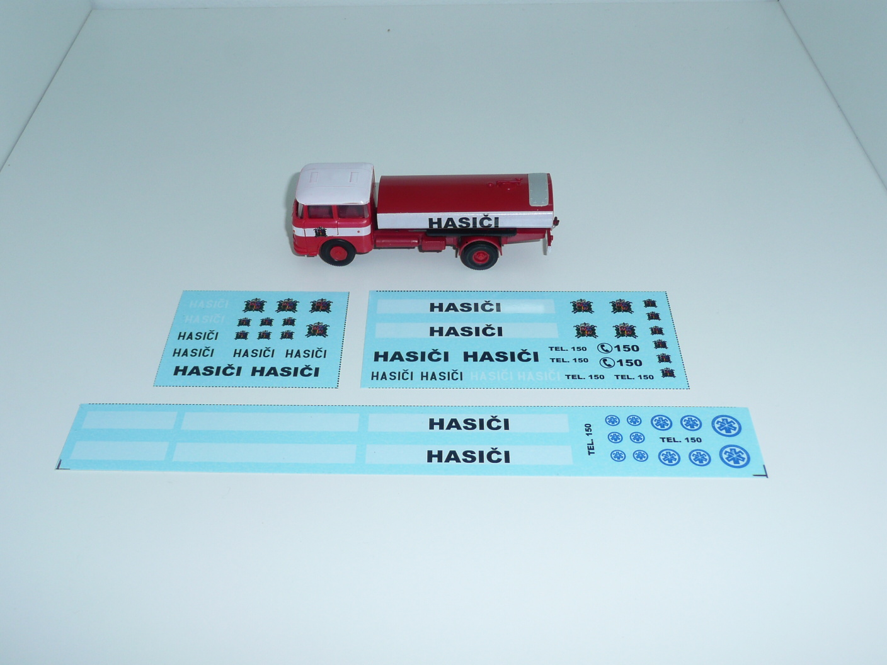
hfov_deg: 51.4
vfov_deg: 39.7
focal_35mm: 36
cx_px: 444
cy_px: 332
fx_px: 922
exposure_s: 1/30
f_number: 3.7
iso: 100
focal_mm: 5.8
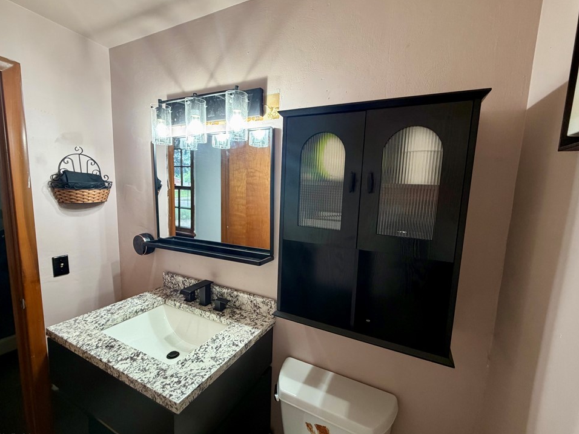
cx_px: 297
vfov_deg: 81.7
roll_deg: -2.1
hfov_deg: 98.1
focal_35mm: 15
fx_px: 251
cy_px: 217
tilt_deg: -6.7
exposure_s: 1/120
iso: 200
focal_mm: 2.22
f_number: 2.2
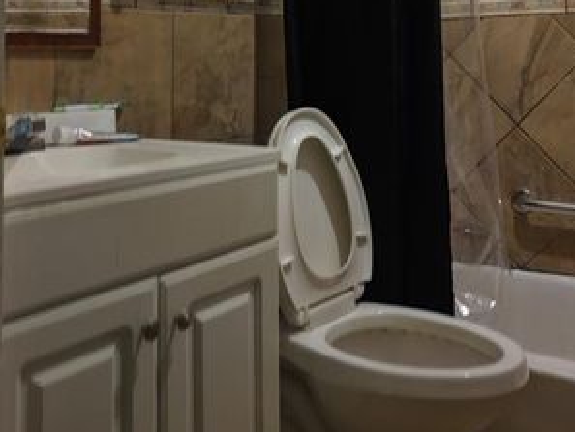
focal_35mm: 48
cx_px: 327
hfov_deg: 39.6
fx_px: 798
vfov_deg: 29.1
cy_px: 47
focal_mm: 8.67
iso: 170
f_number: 1.8
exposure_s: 1/25
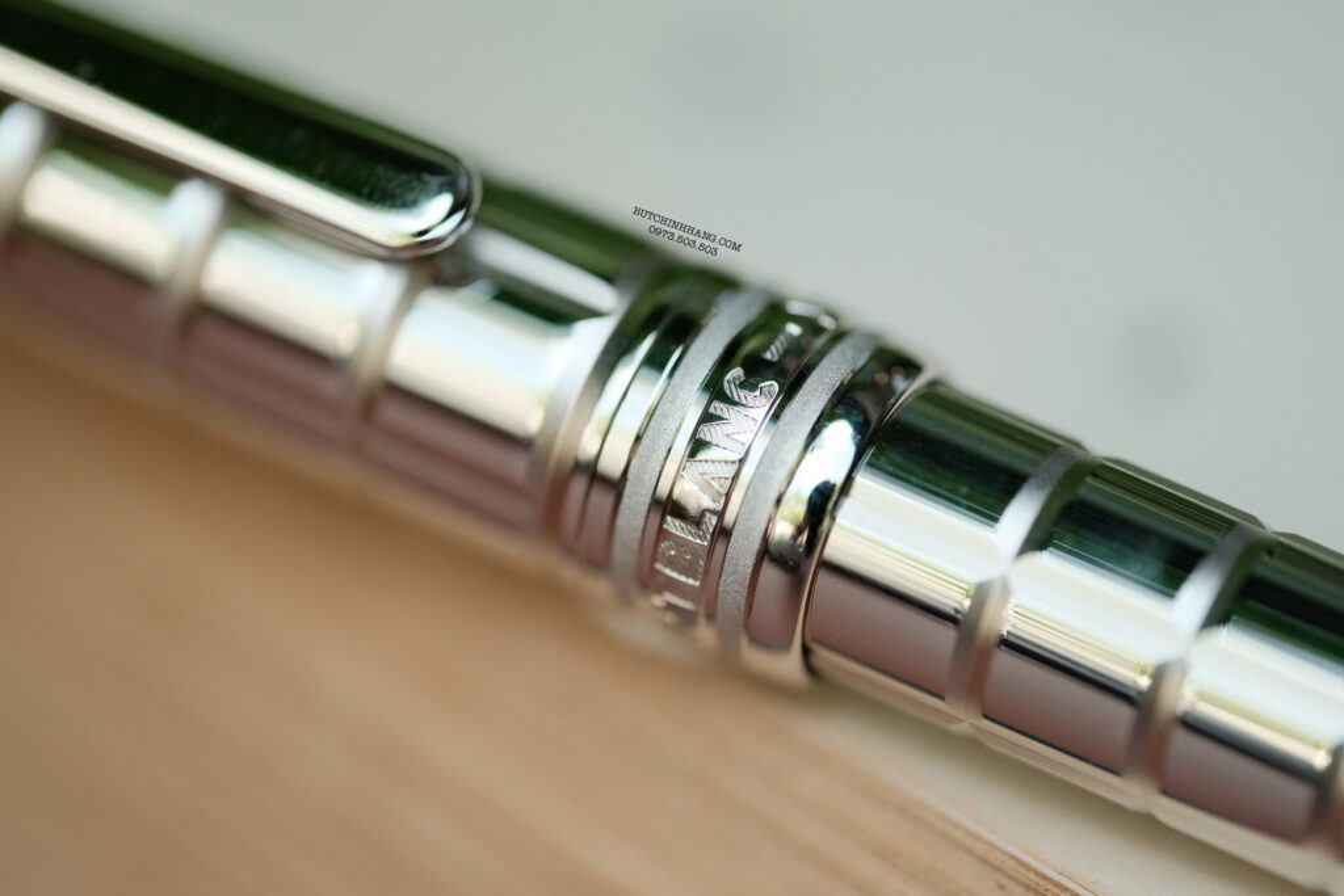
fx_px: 4480
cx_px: 672
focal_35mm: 120
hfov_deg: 17.1
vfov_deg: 11.4
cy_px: 448
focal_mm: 80
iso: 320
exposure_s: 1/250
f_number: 2.8
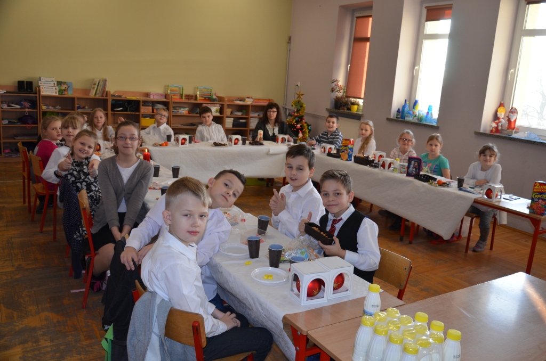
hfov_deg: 59.6
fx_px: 477
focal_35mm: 32
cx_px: 273
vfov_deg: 41.5
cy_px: 180
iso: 400
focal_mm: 21
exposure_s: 1/125
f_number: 3.8
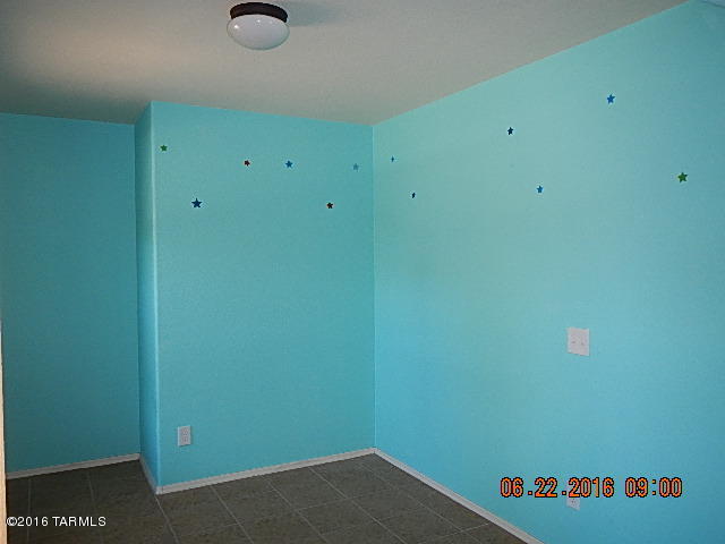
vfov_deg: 49.7
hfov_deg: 63.4
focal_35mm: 28
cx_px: 362
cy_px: 272
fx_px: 586
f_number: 3.9
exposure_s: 1/30
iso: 200
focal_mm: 5
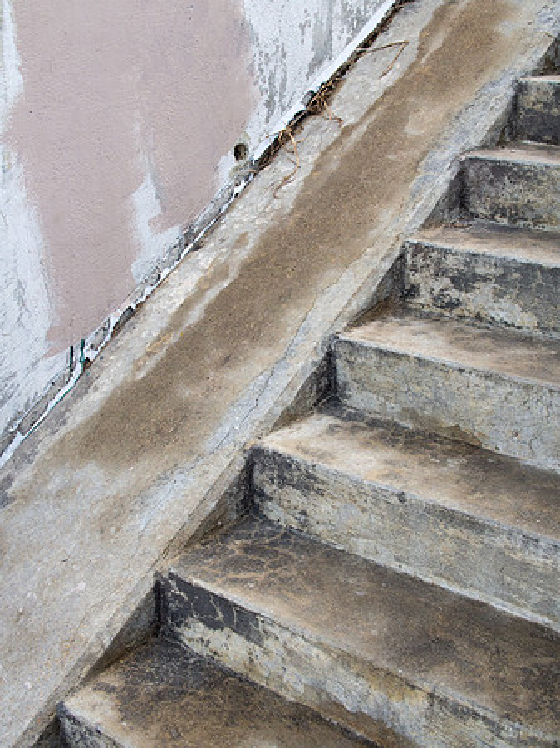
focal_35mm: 50
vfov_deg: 38.2
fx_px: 1080
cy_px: 374
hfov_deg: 29.1
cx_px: 280
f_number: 8
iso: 800
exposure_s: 1/160
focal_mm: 25
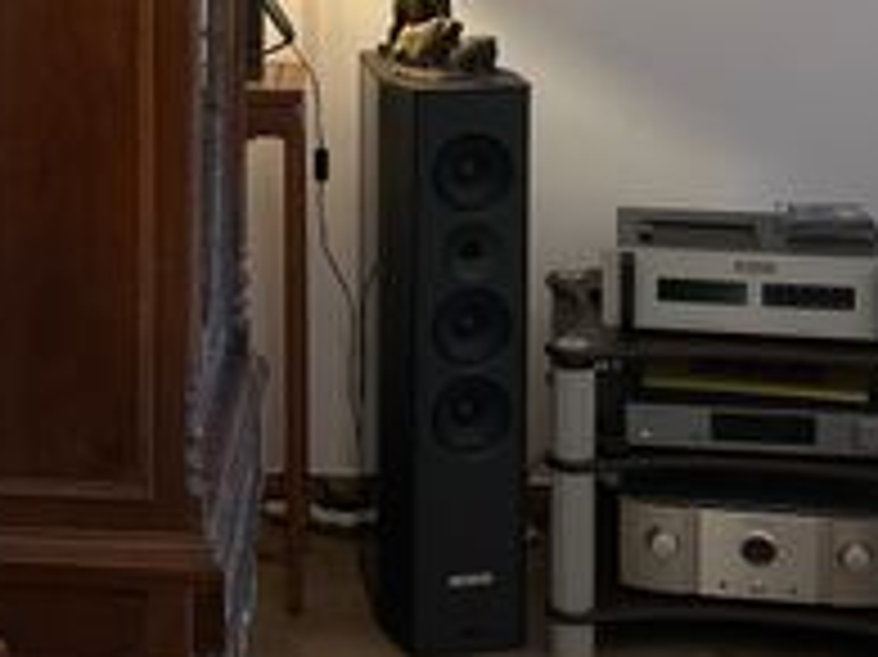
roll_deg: -0.1
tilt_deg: -5.7
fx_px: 2028
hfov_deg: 24.0
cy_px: -72
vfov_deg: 17.7
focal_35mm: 80
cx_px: 167
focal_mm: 5.7
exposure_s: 1/50
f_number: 1.5
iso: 160
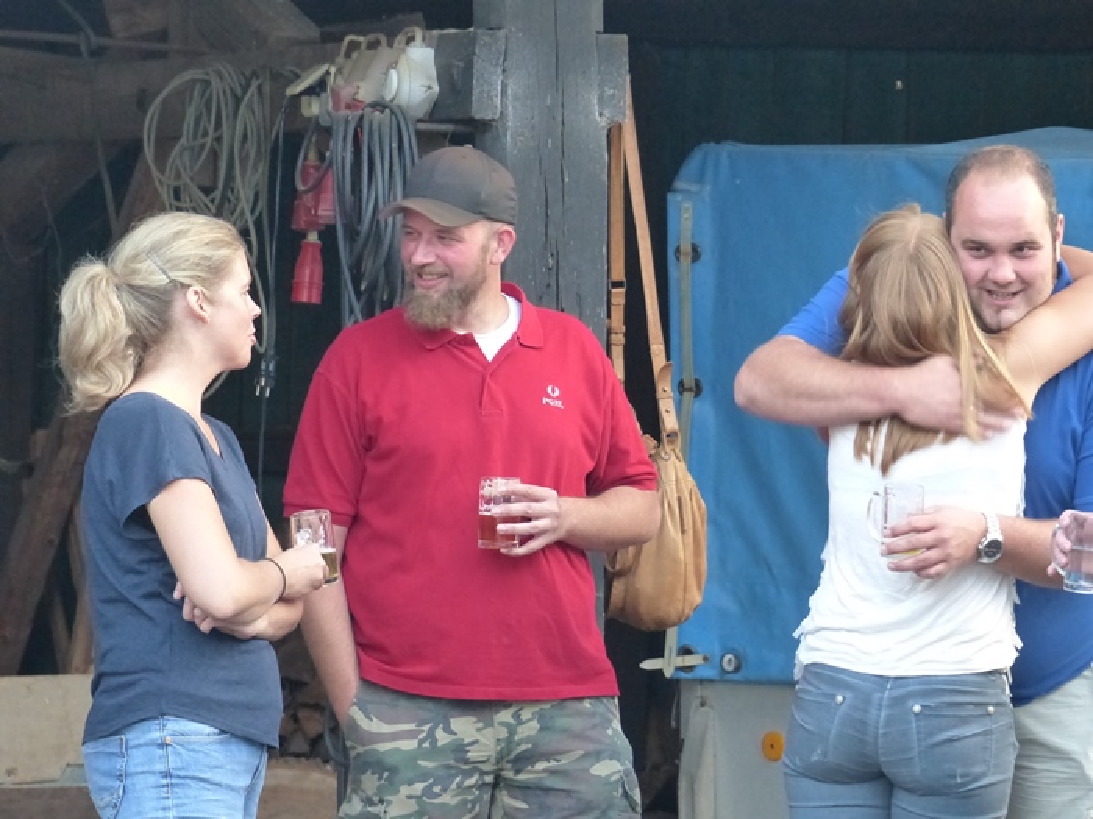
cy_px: 410
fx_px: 6978
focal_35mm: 221
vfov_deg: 6.7
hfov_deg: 9.0
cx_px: 546
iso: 800
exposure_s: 1/80
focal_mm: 39.8
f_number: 2.8
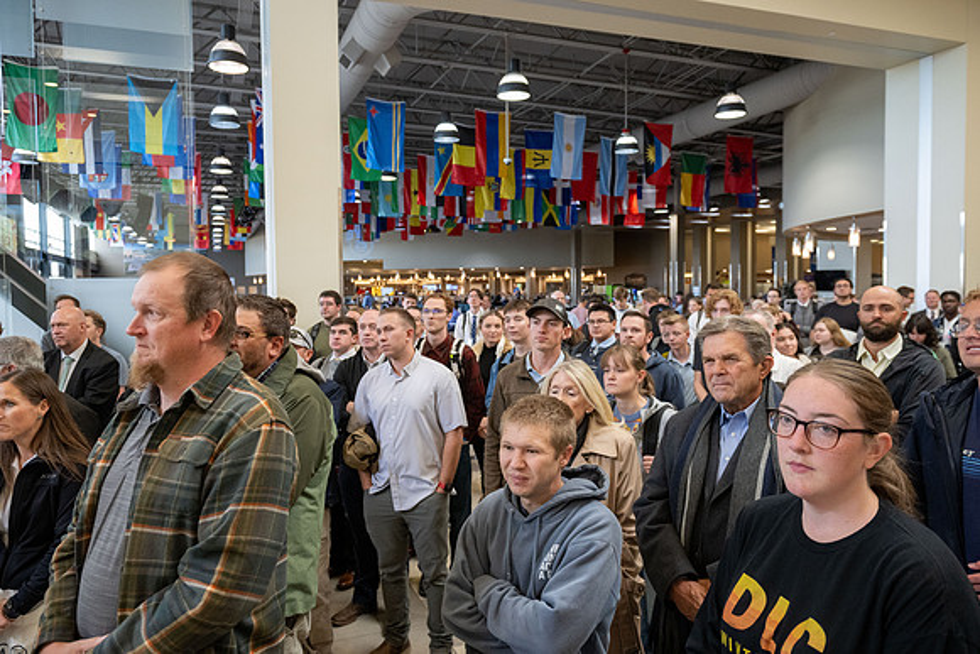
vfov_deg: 50.8
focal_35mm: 25
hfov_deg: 70.9
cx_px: 475
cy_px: 326
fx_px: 688
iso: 2500
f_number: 4
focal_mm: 24
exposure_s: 1/320
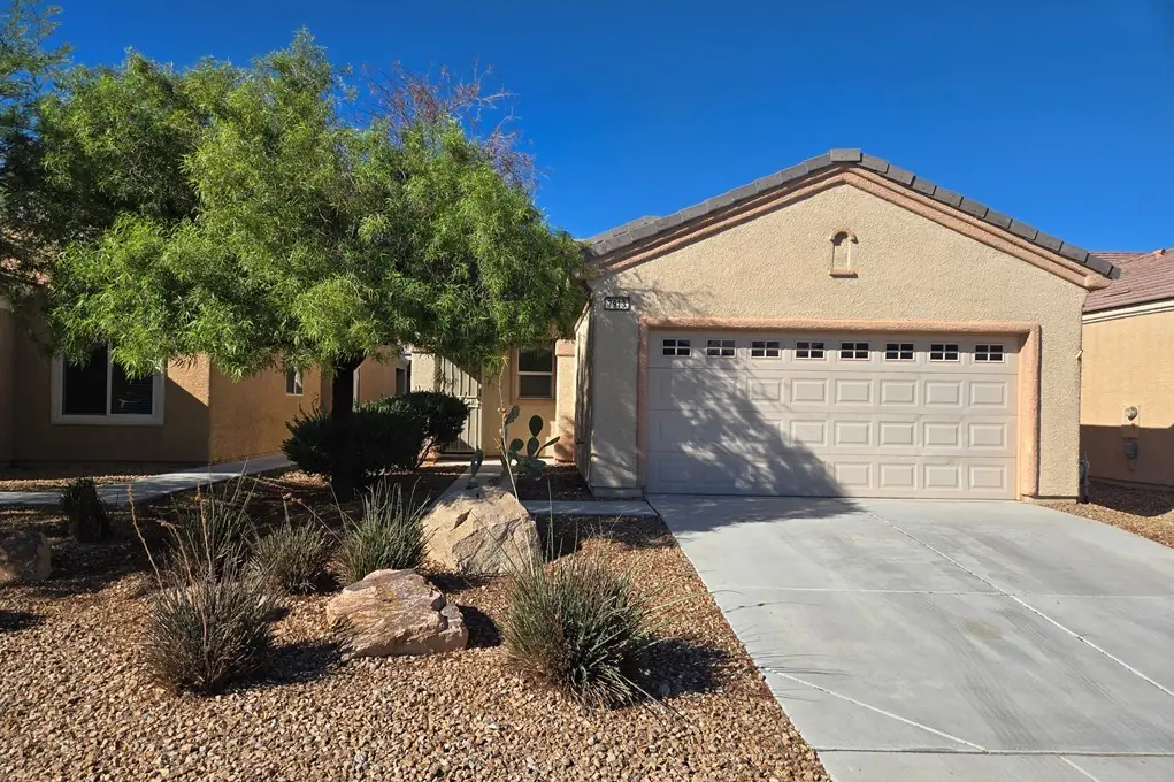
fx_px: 782
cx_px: 586
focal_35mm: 24
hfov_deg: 73.8
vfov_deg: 53.1
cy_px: 396
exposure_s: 1/2277
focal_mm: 5.4
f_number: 1.8
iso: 25
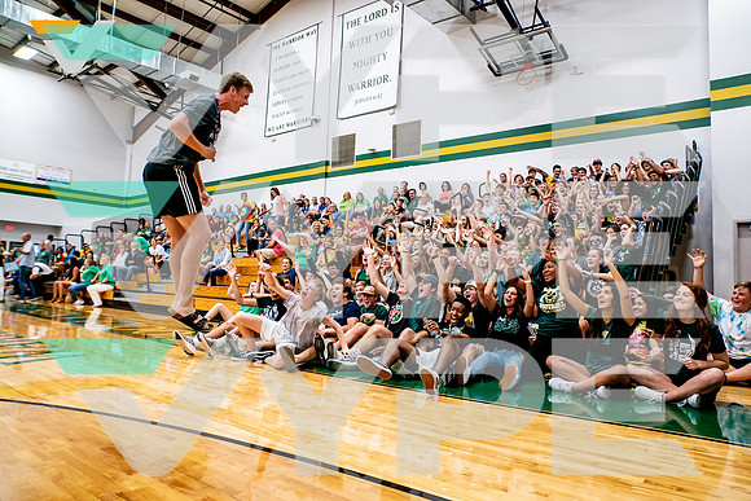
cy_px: 250
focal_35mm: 24
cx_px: 376
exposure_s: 1/750
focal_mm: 24
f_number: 2.8
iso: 2500
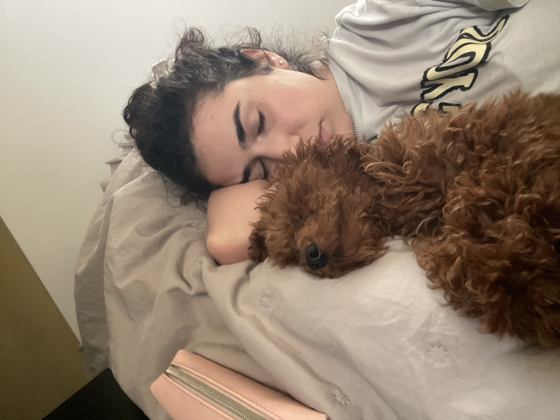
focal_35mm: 23
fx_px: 372
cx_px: 280
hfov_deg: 73.9
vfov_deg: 58.9
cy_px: 210
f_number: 2.2
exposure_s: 1/30
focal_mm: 2.71
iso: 640
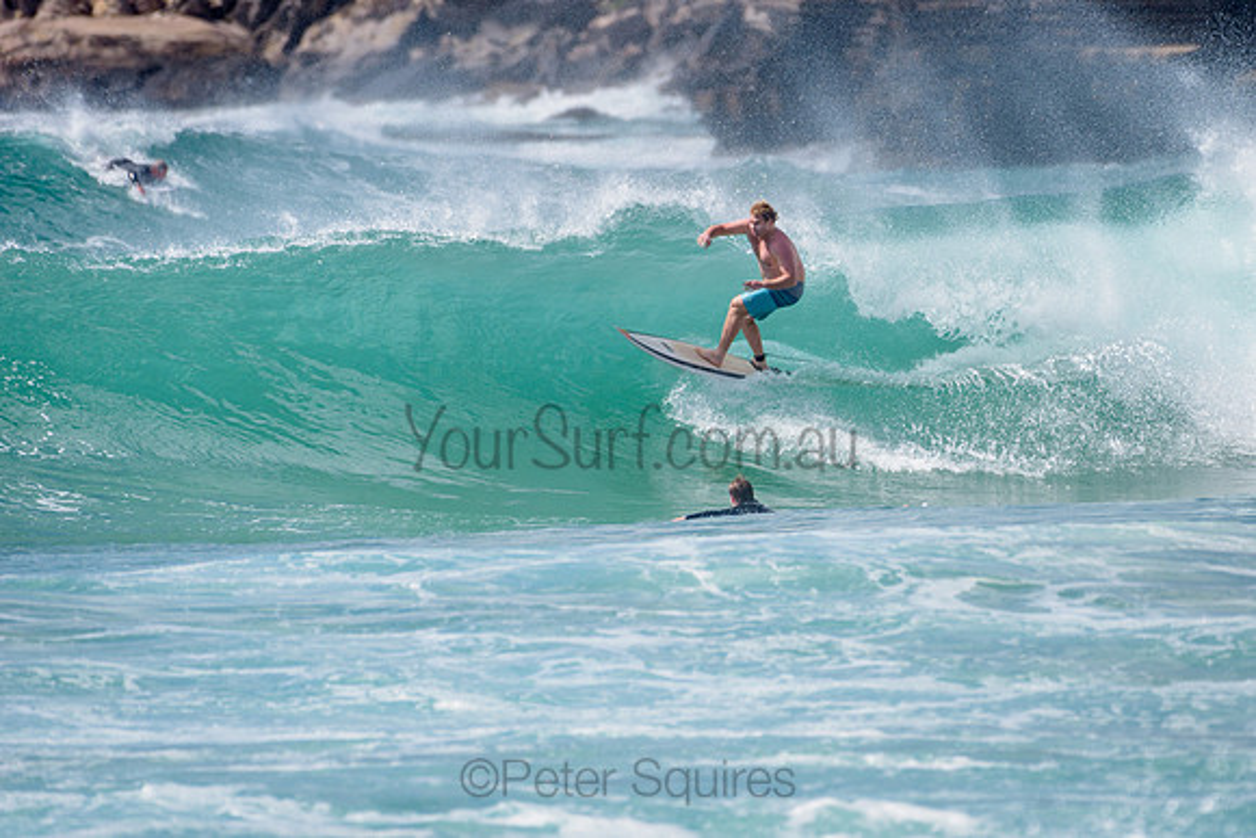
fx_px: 21395
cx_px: 764
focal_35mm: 613
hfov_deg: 3.4
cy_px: 325
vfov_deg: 2.2
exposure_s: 1/2000
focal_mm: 500
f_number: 5.6
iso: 100
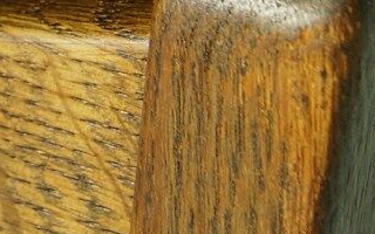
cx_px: -164
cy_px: -243
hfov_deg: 12.9
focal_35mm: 155
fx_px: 1584
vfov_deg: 8.0
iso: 400
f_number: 7.1
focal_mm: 26
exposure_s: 1/15
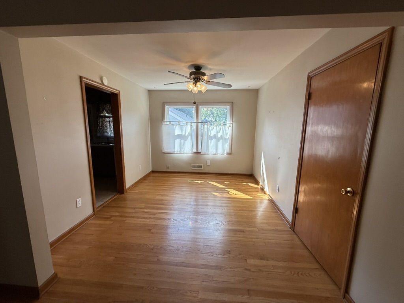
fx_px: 163
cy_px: 152
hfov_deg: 102.1
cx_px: 202
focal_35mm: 14
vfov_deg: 85.7
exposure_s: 1/172
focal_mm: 2.22
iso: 50
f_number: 2.2
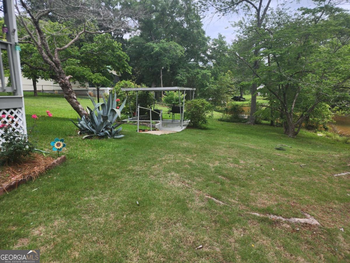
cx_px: 175
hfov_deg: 73.9
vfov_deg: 58.9
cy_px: 132
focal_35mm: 23
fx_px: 233
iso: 12
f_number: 1.8
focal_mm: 6.4
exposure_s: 1/532
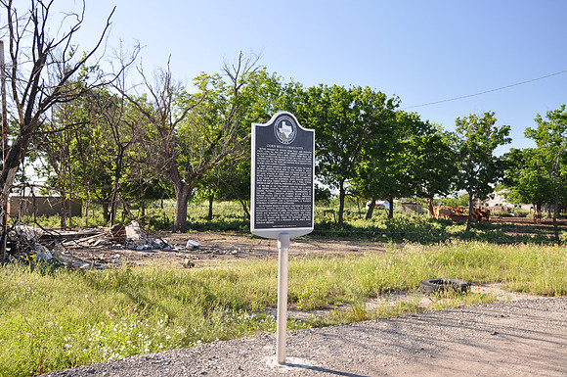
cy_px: 188
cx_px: 284
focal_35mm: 36
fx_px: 566
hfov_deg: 53.2
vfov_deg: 36.8
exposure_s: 1/50
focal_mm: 24
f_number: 7.1
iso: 200
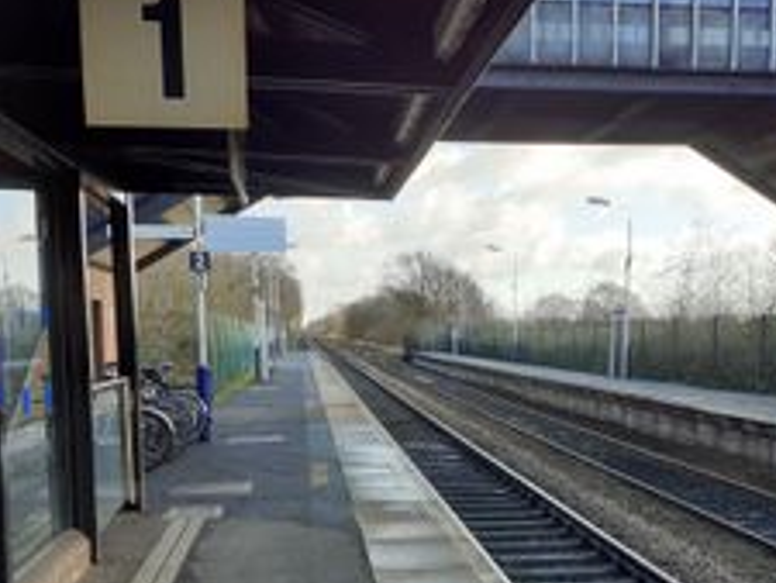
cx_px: 466
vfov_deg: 29.4
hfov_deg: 39.5
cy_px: 493
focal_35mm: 48
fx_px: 1077
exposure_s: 1/247
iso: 40
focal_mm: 3.6
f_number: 1.9
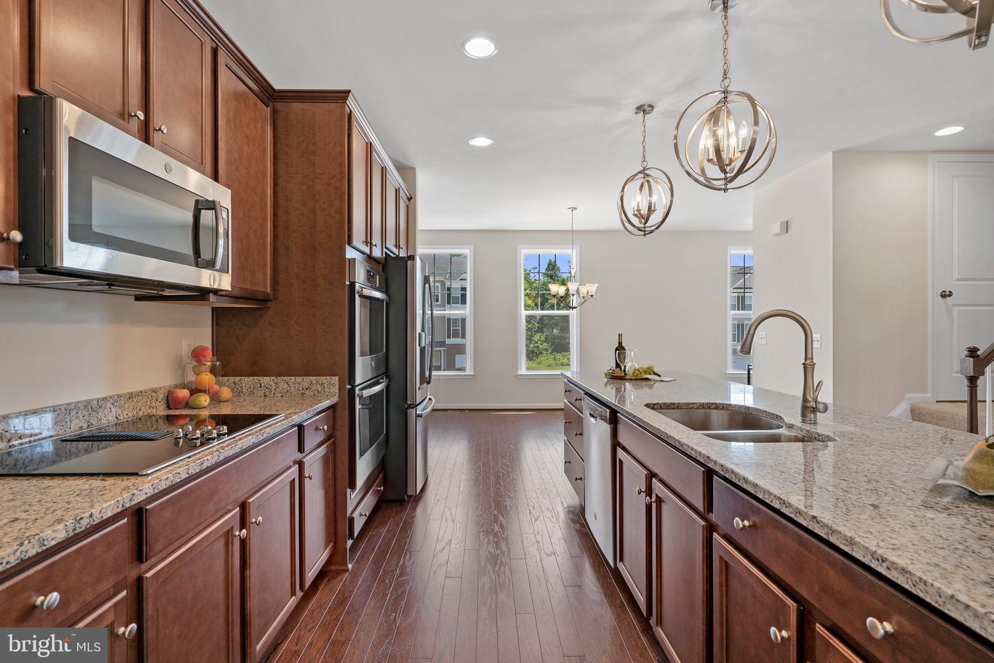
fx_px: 442
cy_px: 332
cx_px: 497
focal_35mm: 16
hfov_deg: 96.7
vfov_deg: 73.8
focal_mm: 16
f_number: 8
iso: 250
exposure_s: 1/6
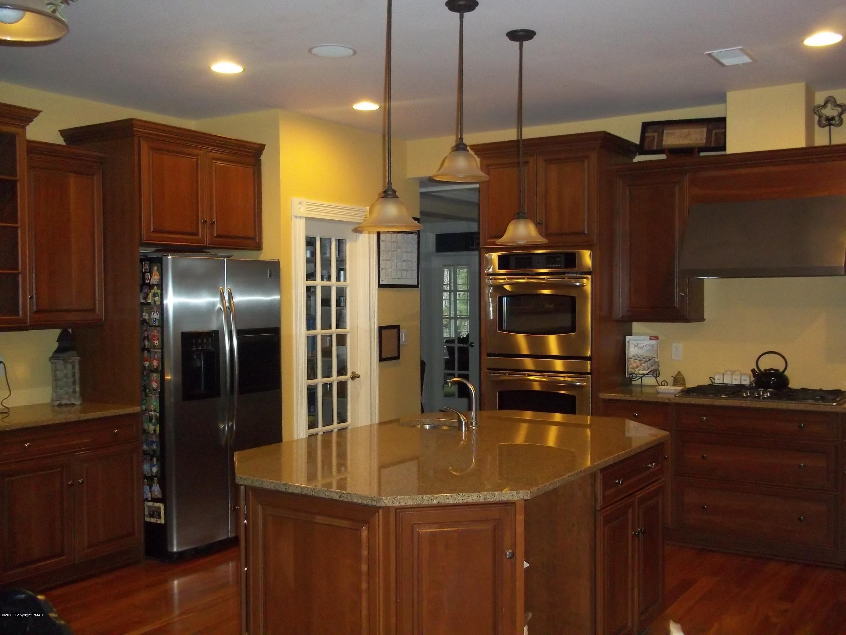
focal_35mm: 36
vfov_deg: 39.7
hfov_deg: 51.4
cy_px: 318
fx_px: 880
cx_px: 423
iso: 400
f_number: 3.1
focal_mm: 6.5
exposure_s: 1/30
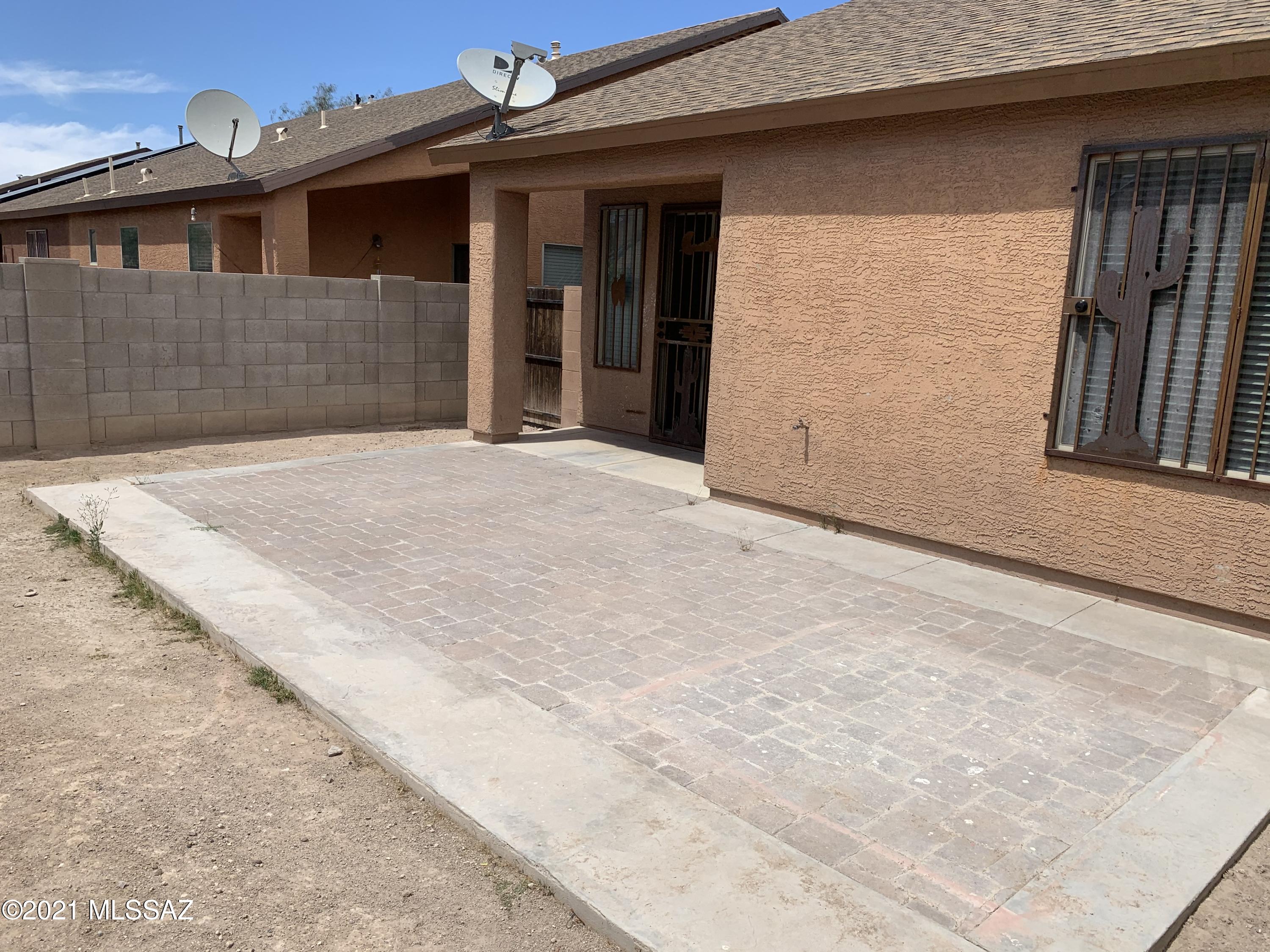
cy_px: 476
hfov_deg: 67.3
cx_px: 635
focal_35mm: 26
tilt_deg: -11.2
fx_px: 954
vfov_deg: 53.1
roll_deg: -2.3
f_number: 1.8
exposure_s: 1/3521
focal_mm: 4.25
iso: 25
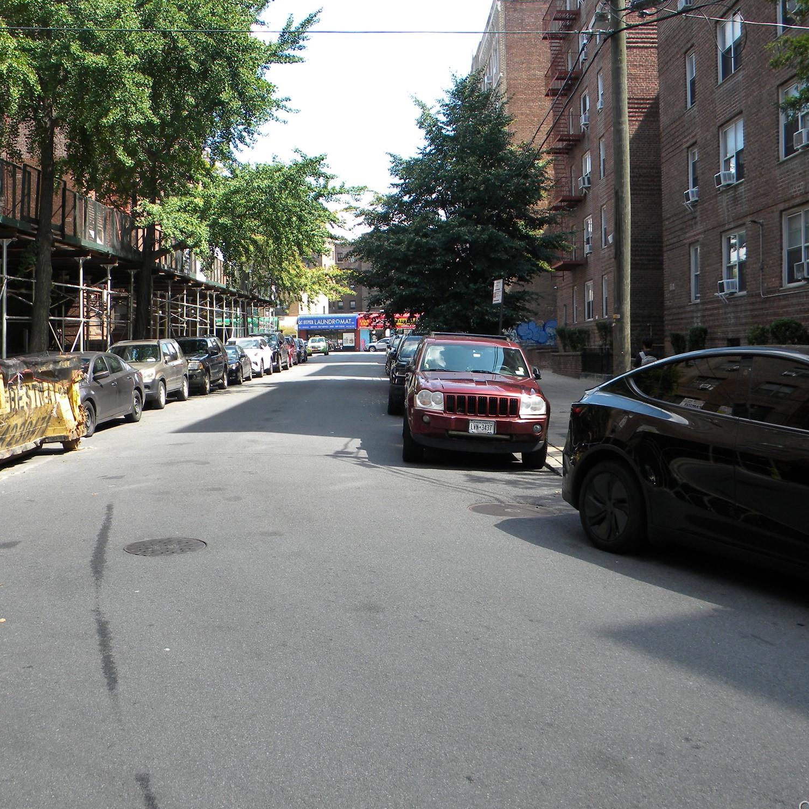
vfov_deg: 48.5
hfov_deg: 48.3
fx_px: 899
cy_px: 404
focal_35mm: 34
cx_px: 353
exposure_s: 1/240
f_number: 3.5
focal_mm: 5
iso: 80
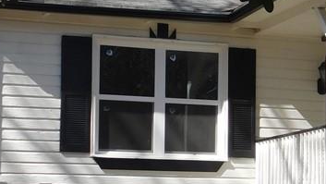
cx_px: 443
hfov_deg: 12.8
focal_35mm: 161
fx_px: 1392
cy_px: 127
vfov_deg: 7.5
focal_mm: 9
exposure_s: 1/500
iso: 125
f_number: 3.8
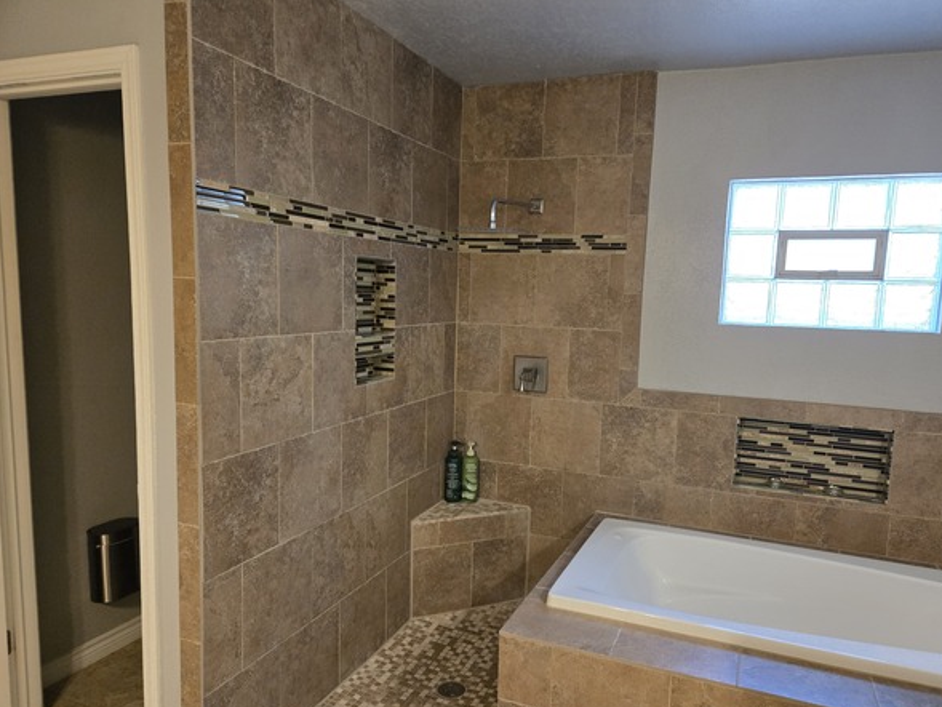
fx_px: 680
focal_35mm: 25
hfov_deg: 69.3
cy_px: 371
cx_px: 505
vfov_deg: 54.9
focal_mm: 5.4
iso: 1000
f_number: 1.8
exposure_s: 1/120
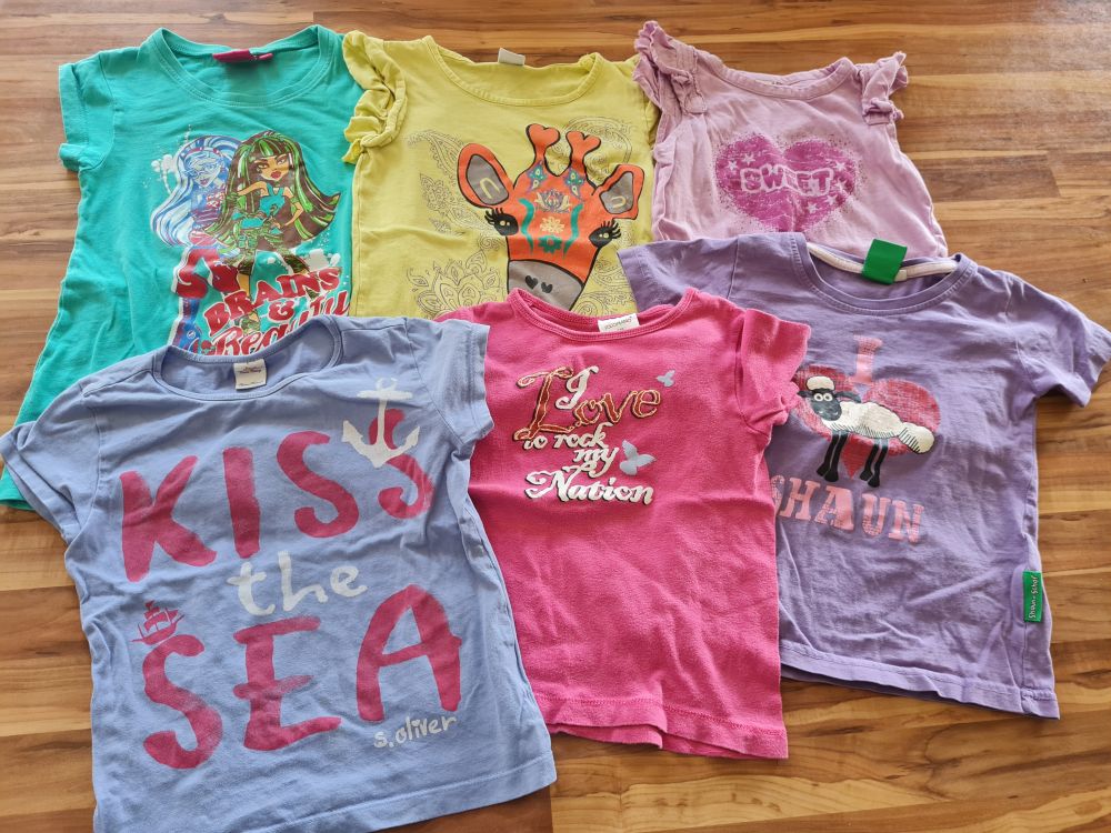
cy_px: 416
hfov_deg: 67.3
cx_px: 556
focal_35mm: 26
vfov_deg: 53.1
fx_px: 834
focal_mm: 5.4
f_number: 1.8
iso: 160
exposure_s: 1/50
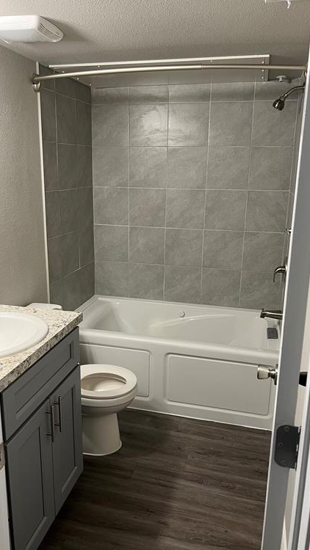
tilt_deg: -13.7
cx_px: 150
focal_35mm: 29
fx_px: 424
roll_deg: -1.8
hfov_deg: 40.2
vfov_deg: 66.1
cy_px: 271
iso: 160
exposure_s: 1/60
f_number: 1.5
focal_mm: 5.7
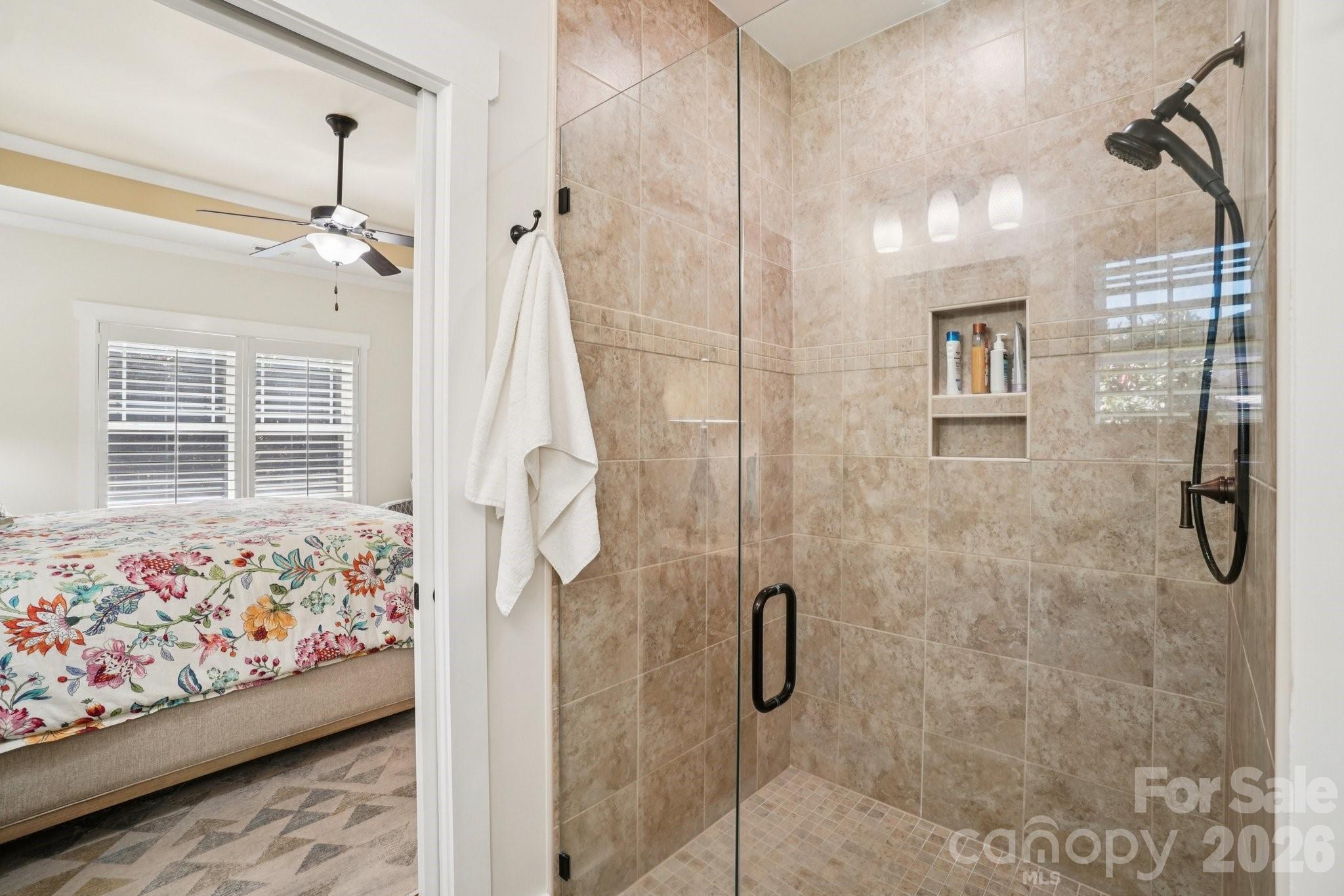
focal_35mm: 15
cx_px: 672
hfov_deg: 100.4
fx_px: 560
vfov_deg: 77.3
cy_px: 448
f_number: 8
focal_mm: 10
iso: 400
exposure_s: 1/20
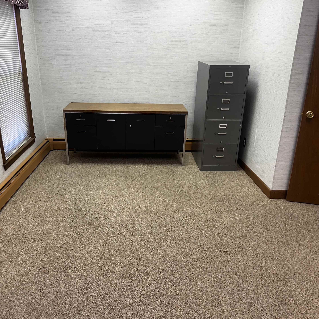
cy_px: 156
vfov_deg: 55.6
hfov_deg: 55.5
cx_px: 139
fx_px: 302
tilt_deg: -18.7
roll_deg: +0.4
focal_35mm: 29
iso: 100
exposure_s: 1/120
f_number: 1.78
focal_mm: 6.86
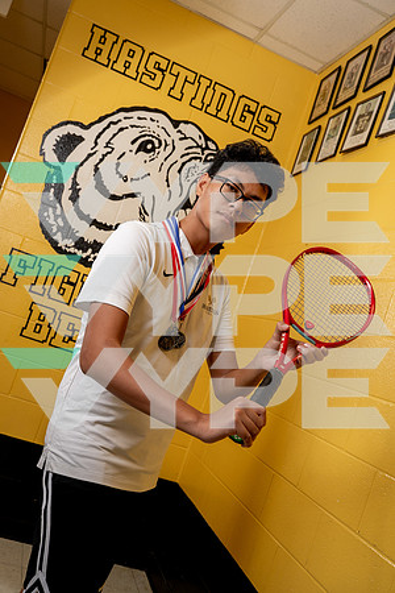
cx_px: 198
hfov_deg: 37.9
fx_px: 576
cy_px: 296
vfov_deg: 54.4
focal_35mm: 35
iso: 500
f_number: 5.6
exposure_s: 1/250
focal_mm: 35
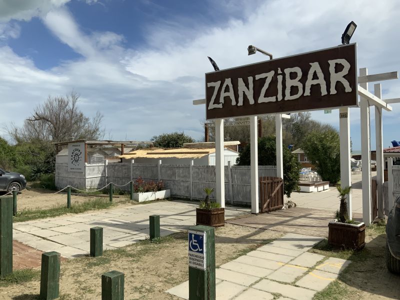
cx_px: 200
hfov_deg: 61.7
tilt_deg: +0.1
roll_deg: +0.2
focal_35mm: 29
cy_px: 150
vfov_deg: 48.2
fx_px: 335
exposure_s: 1/3534
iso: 20
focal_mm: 3
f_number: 1.8
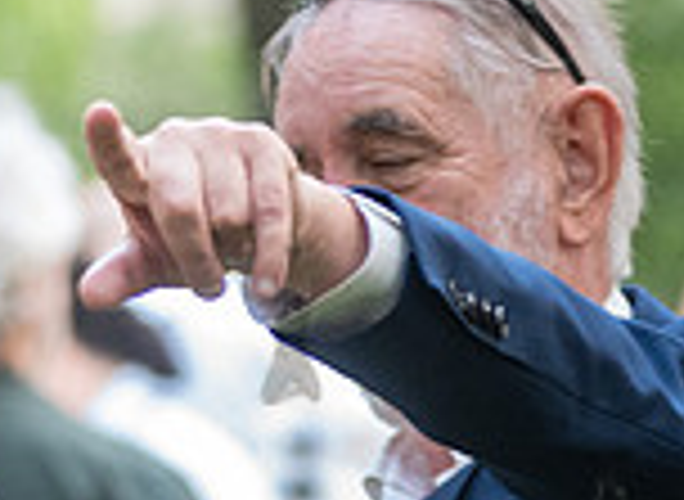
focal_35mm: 480
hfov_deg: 4.1
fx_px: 9396
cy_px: 498
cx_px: -549
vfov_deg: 3.0
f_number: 3.5
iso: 2000
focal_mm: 112
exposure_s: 1/200
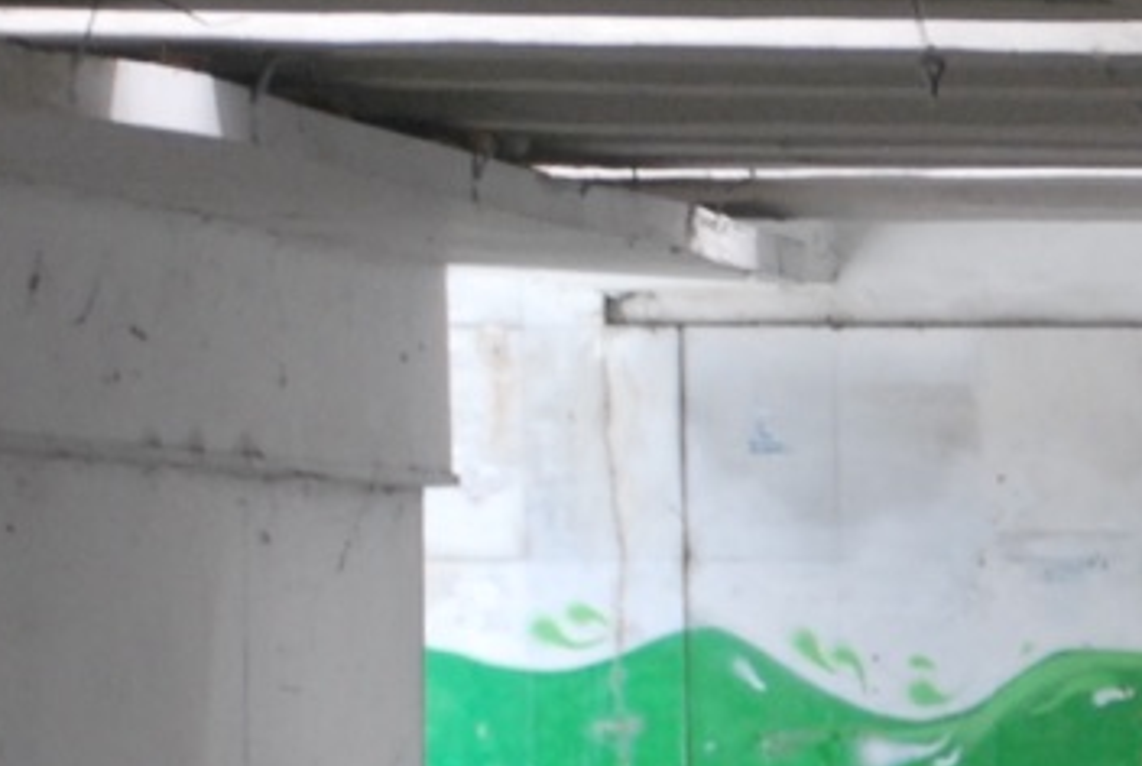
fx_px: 14085
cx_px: 2239
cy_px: 1014
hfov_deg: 4.6
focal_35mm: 443
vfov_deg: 3.1
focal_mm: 65
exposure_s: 1/125
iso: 640
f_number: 5.3
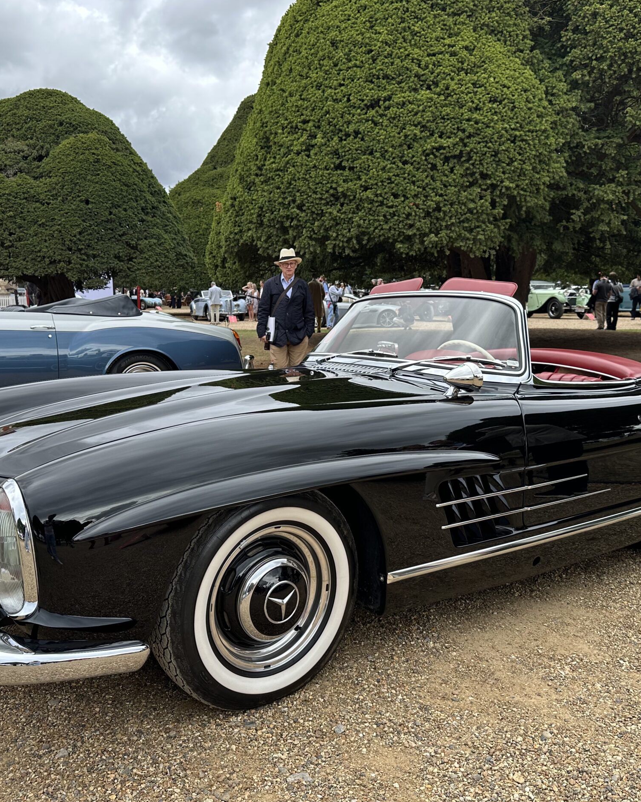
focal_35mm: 32
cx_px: 307
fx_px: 759
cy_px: 400
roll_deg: +0.5
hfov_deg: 45.8
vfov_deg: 55.7
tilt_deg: -8.0
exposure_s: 1/1198
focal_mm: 6.86
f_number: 1.78
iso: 80
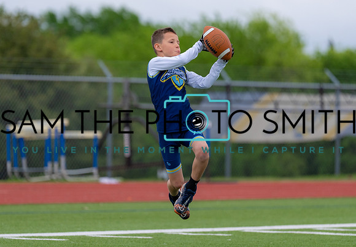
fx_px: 2710
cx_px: 158
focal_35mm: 271
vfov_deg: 5.2
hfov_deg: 7.5
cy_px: 122
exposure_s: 1/1250
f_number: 2.8
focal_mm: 175
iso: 640
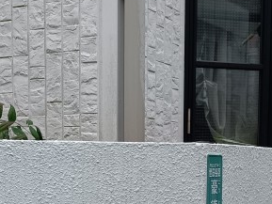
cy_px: 242
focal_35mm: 85
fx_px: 668
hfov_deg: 23.0
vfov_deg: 16.7
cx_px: 134
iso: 81
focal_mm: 6.14
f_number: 1.65
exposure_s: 1/100
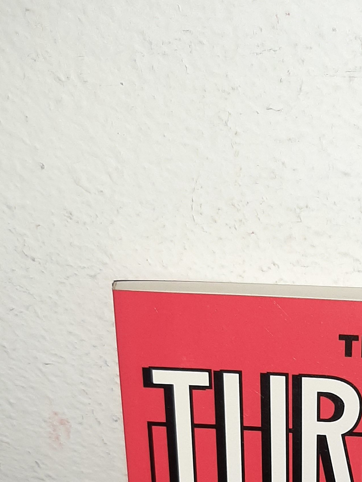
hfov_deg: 22.6
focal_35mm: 62
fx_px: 865
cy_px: 551
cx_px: 371
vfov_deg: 28.0
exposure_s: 1/120
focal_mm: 3.93
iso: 50
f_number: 1.7
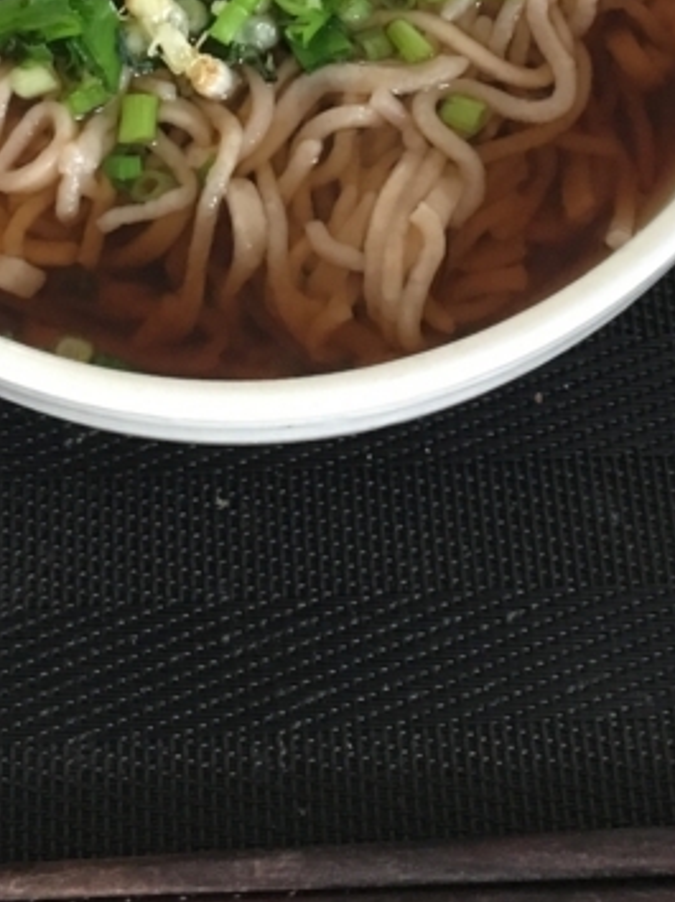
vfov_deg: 21.6
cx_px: 239
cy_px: -178
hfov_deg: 17.5
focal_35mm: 84
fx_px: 2187
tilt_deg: -62.0
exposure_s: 1/30
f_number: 2.2
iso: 125
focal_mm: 4.15
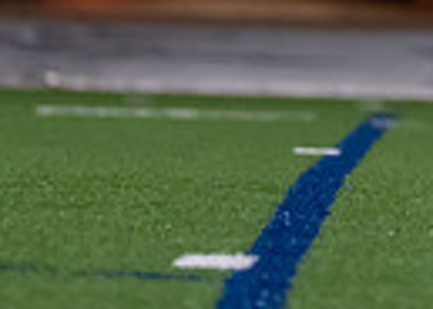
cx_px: 728
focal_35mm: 1119
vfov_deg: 1.3
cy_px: -165
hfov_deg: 1.8
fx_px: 13754
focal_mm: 200
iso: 3200
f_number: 2.8
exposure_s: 1/1250
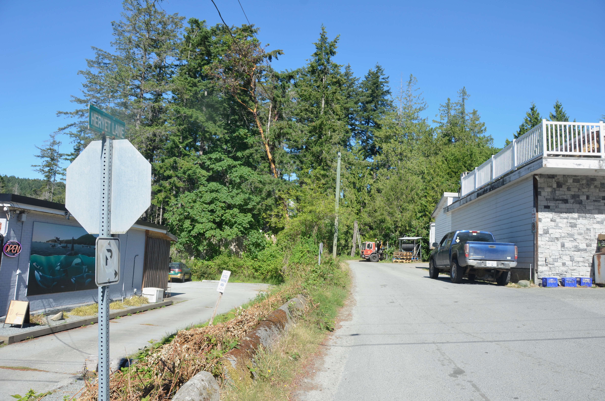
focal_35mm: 27
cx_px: 302
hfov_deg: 67.5
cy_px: 200
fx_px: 453
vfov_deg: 47.7
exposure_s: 1/250
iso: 180
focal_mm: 18
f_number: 8
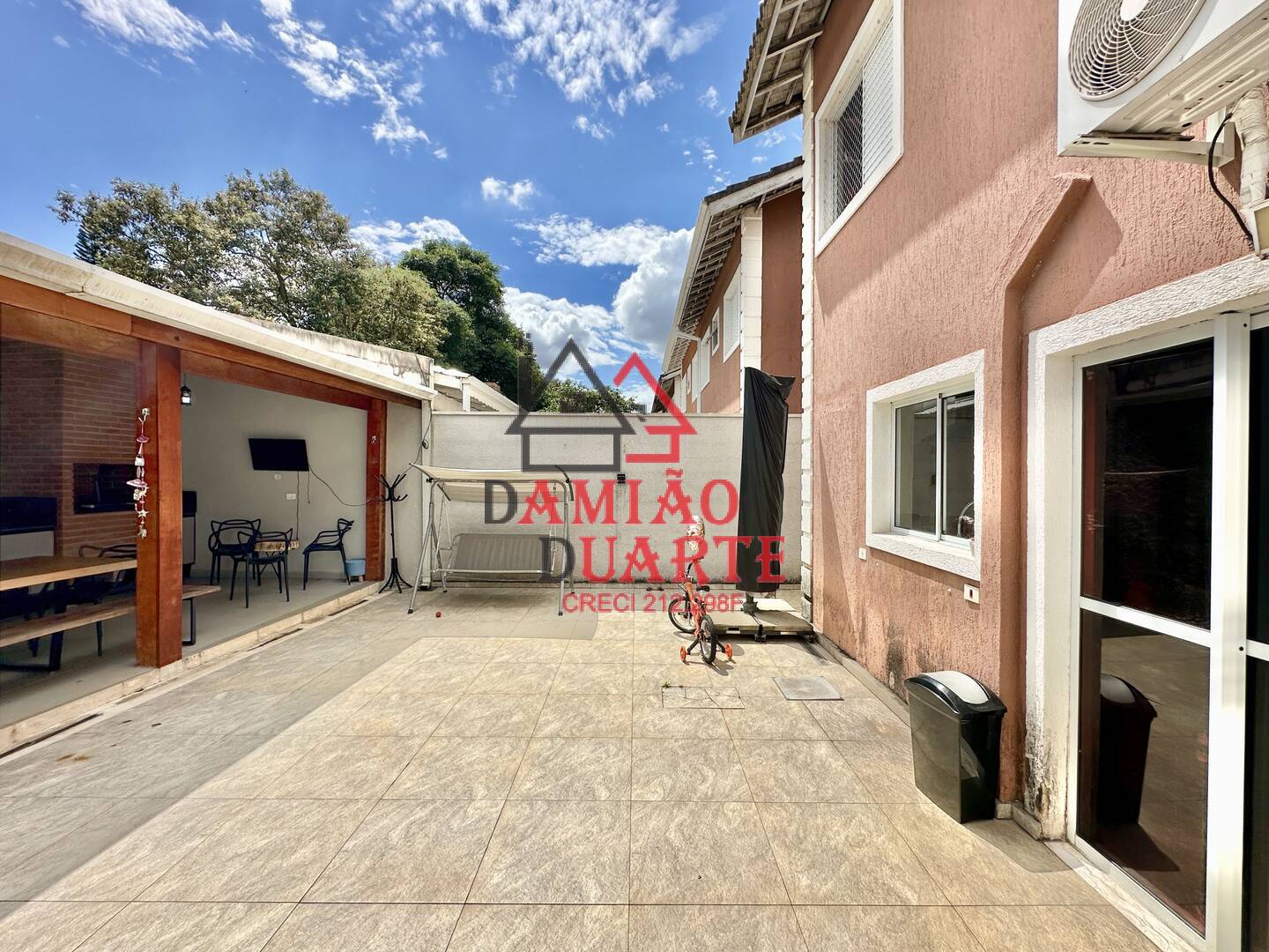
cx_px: 634
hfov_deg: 102.1
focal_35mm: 14
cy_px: 476
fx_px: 513
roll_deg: -0.2
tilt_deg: -0.4
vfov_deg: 85.7
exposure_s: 1/3125
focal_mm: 2.22
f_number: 2.2
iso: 50
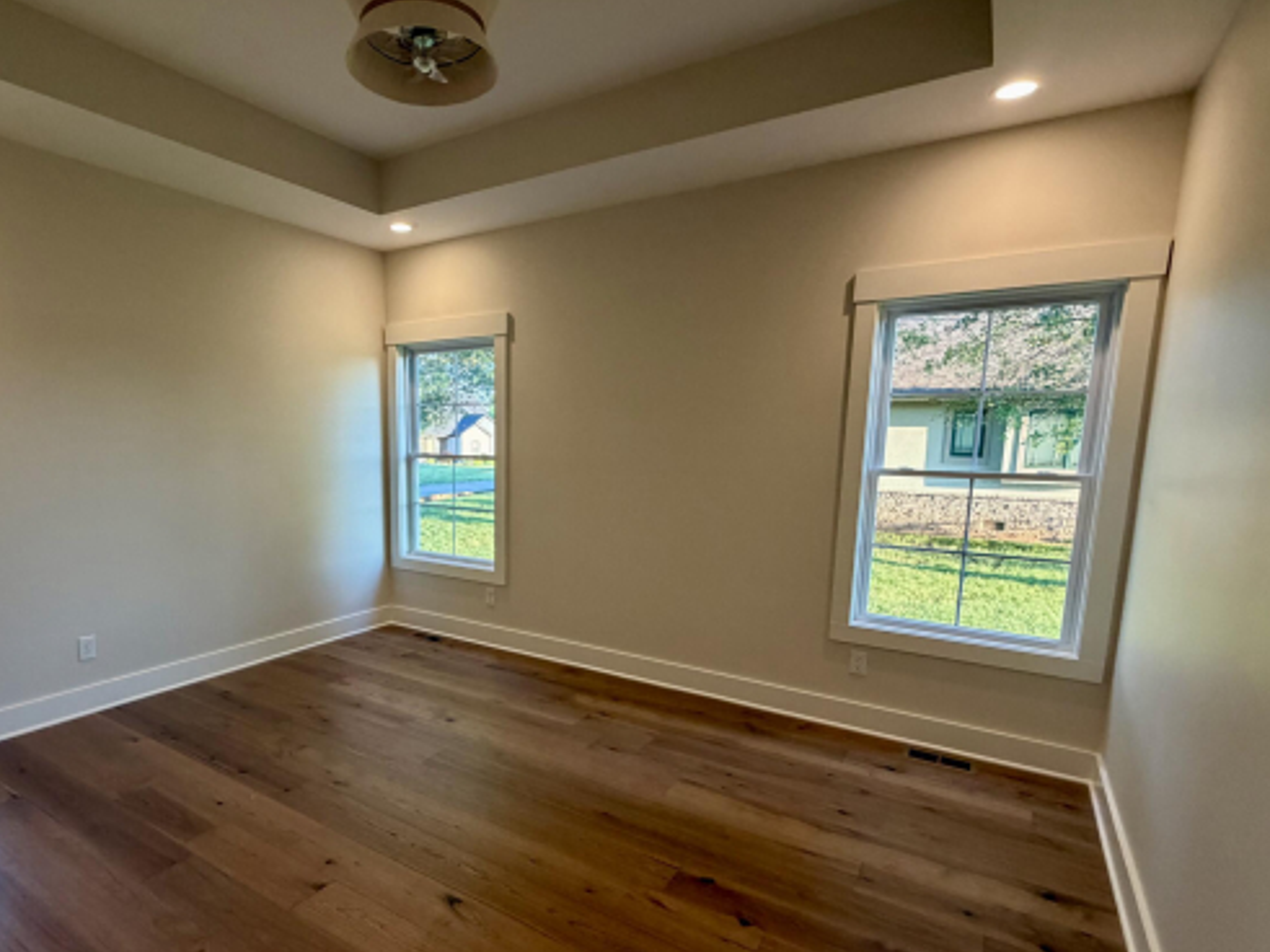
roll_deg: -0.4
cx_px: 526
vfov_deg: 68.4
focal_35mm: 19
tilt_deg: -9.3
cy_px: 538
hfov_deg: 83.9
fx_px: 697
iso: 320
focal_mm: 2.22
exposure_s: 1/120
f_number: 2.2
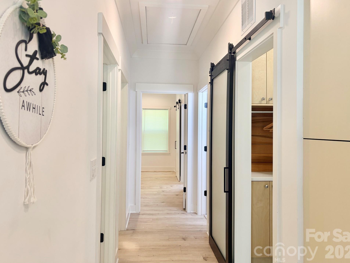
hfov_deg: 63.4
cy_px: 123
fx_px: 283
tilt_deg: +2.3
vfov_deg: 49.7
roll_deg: -0.5
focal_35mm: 28
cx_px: 176
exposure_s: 1/60
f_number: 1.6
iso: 64
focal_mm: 5.96
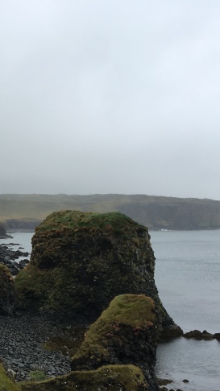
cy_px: 239
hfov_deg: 22.0
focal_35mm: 52
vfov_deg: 39.7
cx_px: -11
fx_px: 540
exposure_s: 1/487
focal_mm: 4.15
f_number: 2.2
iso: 25
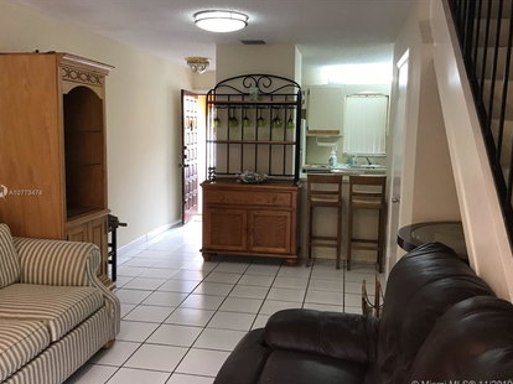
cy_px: 193
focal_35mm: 32
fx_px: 474
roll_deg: -0.5
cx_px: 255
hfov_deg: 56.8
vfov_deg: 44.1
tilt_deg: -8.4
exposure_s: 1/30
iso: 100
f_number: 2.4
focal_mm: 3.3
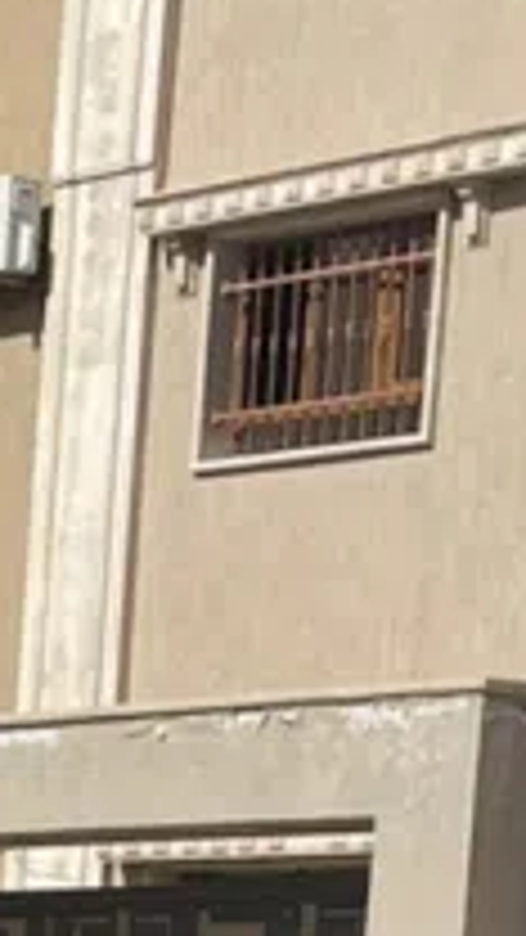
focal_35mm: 179
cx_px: -1268
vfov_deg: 11.3
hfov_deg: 6.1
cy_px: 1582
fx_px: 4438
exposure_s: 1/4348
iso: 32
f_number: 1.6
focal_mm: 5.1
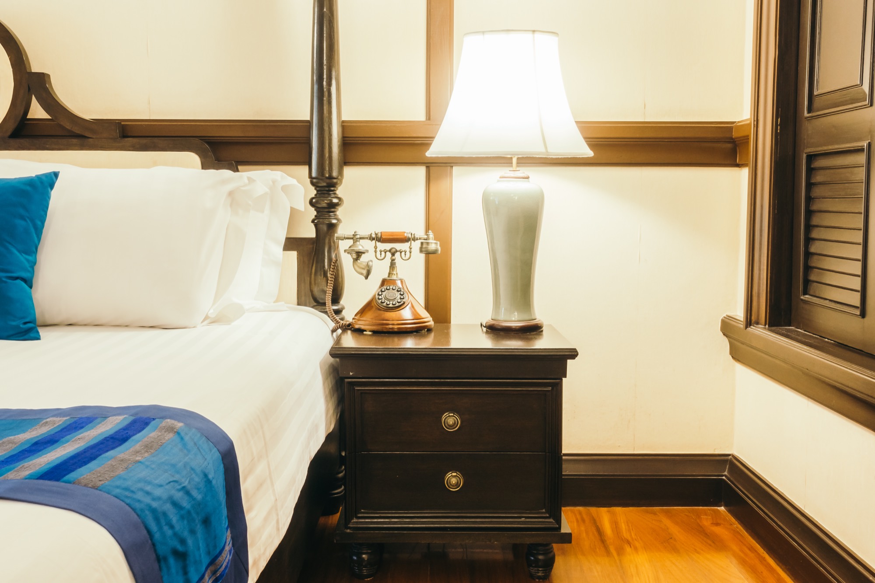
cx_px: 438
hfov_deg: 50.7
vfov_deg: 35.0
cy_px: 292
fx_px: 923
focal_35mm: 38
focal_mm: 13.92
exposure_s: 1
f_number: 8
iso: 200
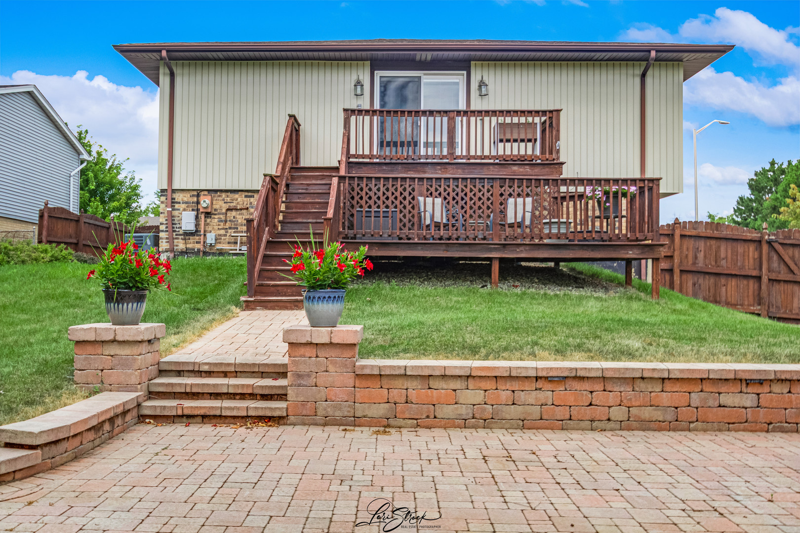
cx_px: 400
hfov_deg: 53.1
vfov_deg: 36.9
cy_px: 266
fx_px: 800
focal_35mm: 36
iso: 400
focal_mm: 24
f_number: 8
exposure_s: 1/1250
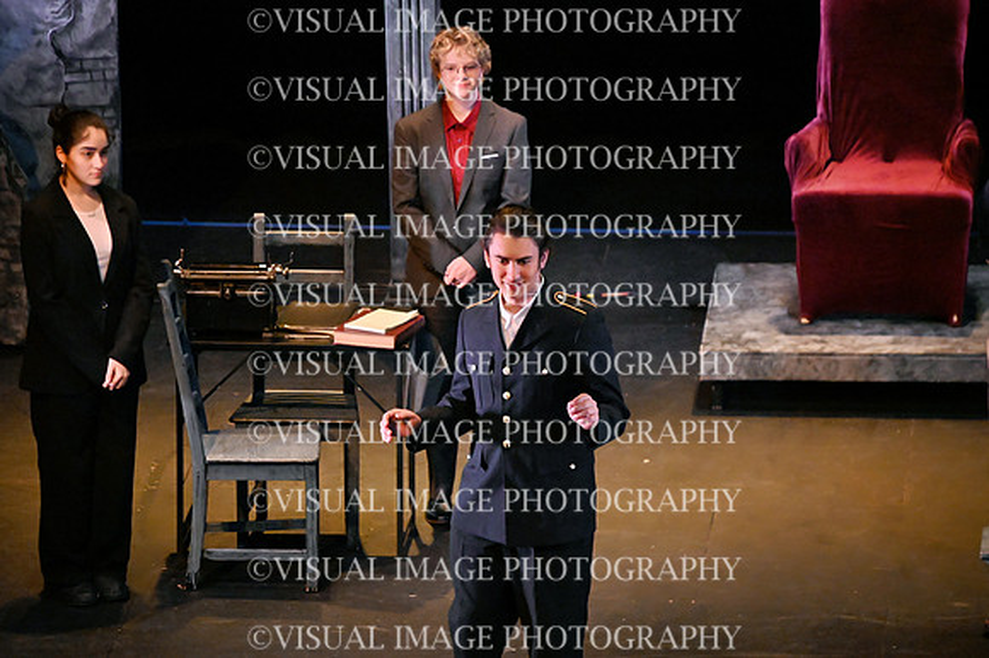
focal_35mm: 320
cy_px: 329
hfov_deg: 6.4
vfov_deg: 4.3
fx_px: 8786
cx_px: 494
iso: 16000
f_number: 6.3
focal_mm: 320
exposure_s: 1/125
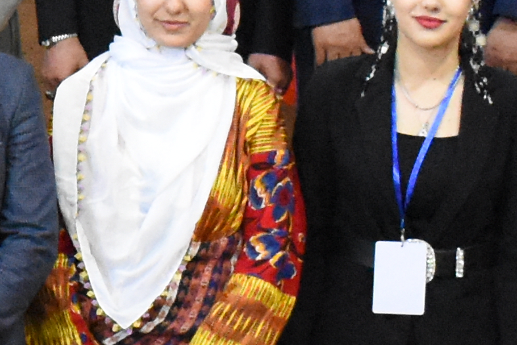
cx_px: -425
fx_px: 2958
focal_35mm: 206
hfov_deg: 9.5
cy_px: -48
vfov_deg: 6.6
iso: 6400
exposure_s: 1/80
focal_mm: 18
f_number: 4
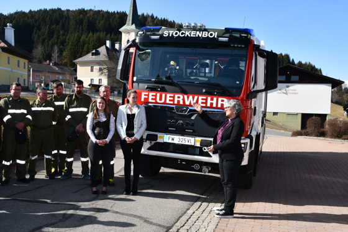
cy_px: 116
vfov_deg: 36.9
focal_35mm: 36
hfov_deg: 53.1
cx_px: 174
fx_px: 348
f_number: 8
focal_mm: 24
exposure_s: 1/250
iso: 100
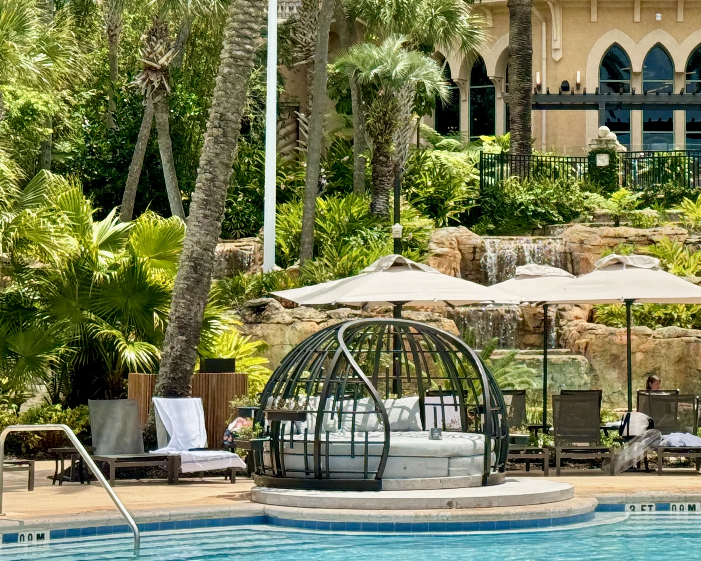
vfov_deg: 14.3
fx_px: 2220
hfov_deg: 17.7
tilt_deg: +3.6
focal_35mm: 107
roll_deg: +0.1
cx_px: 590
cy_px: 128
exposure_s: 1/4310
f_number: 1.78
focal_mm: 6.76
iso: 64
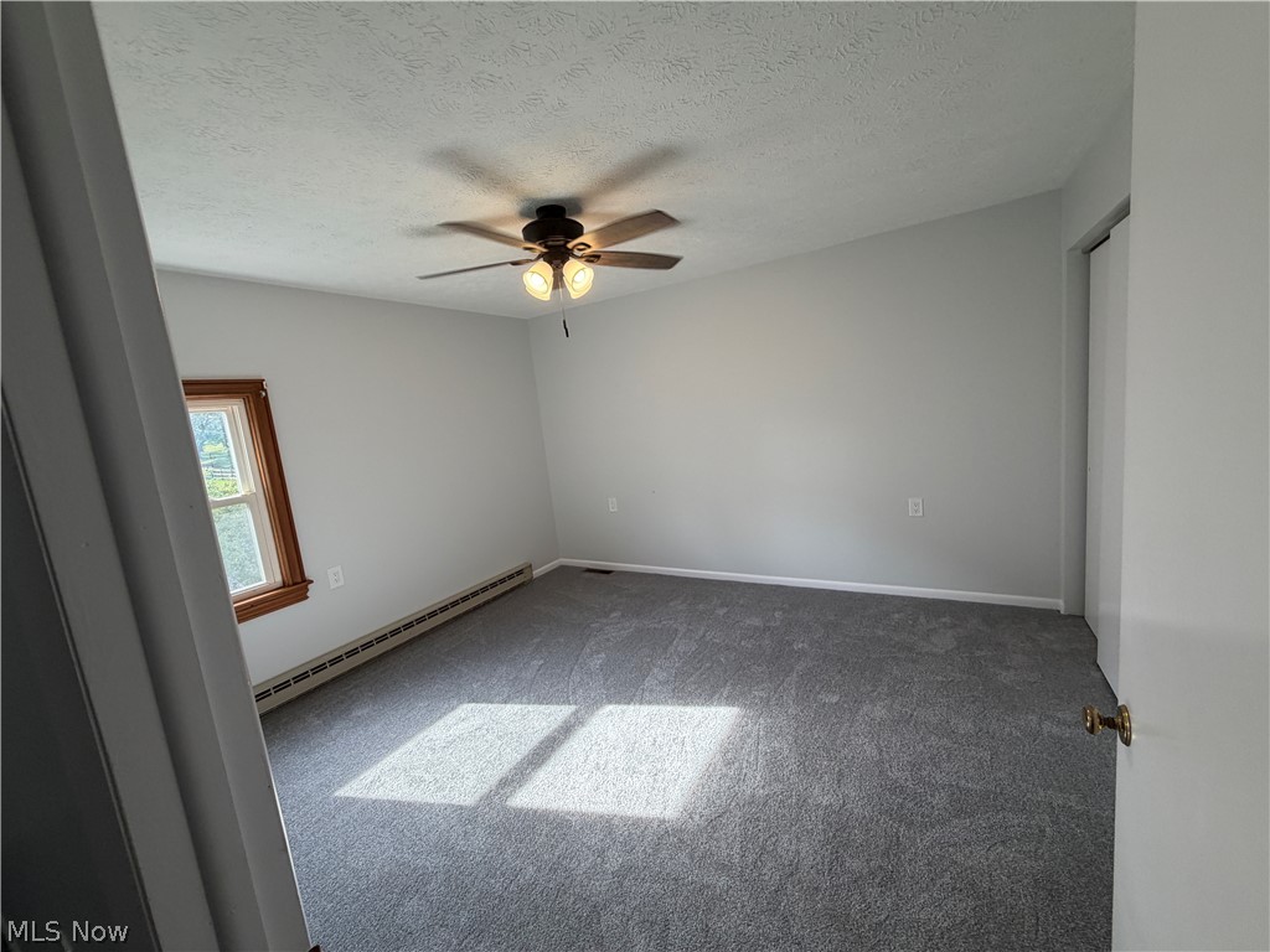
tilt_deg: -7.5
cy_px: 476
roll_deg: +7.0
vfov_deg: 85.7
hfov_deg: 102.1
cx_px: 635
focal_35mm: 14
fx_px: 514
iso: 100
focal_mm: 2.22
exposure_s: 1/120
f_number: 2.2
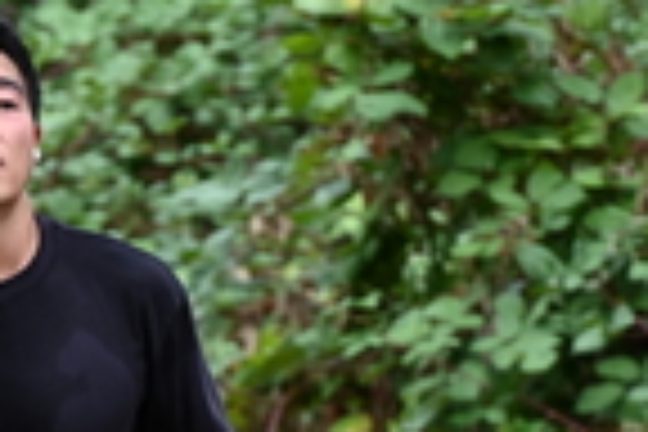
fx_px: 13787
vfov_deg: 1.8
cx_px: 18
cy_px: 533
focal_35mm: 766
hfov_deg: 2.7
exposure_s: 1/250
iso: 400
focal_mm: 200
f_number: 6.3
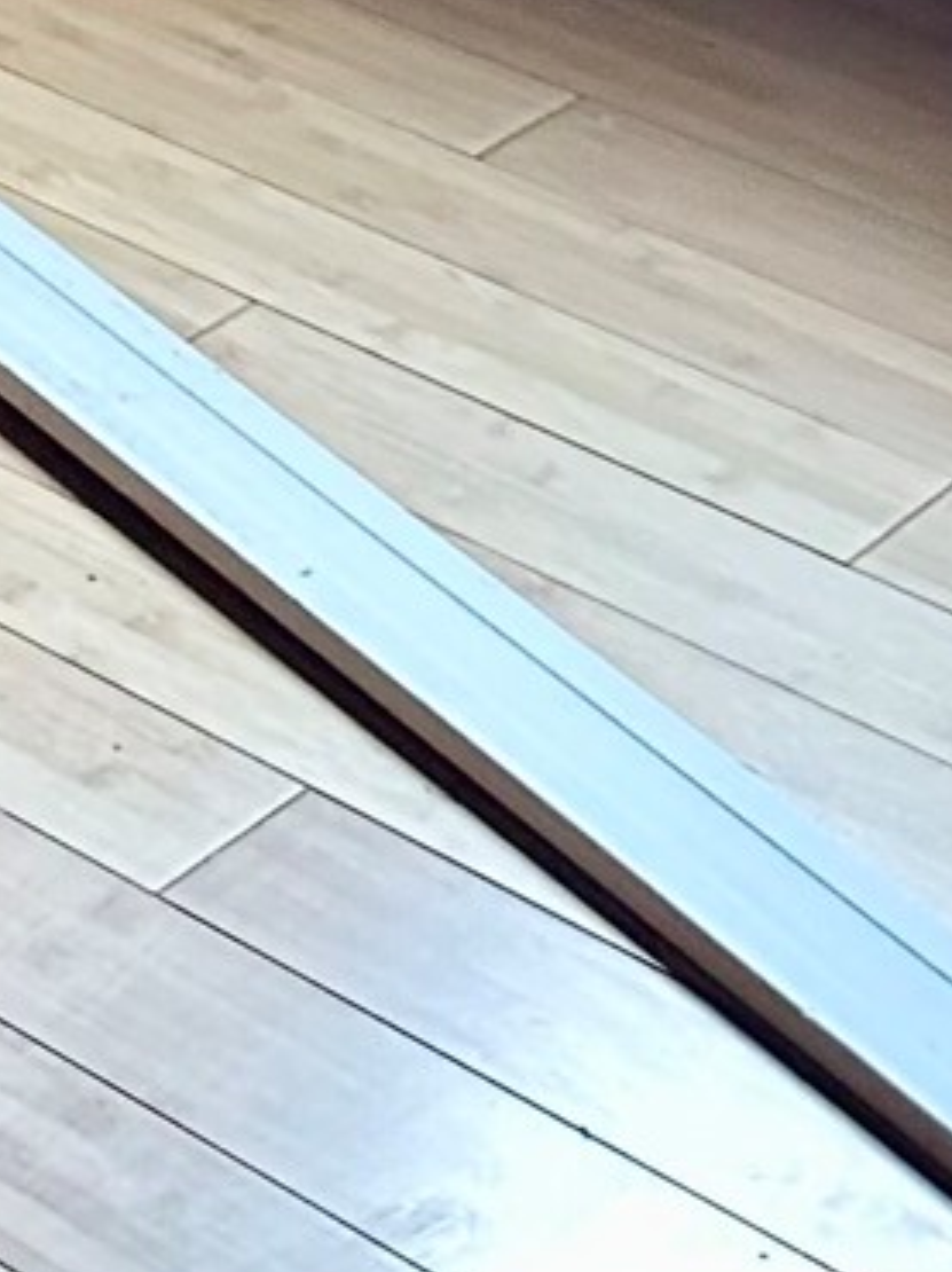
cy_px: -1317
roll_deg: -3.7
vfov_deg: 12.8
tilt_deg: -10.8
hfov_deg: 10.1
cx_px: -1072
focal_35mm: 133
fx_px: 4883
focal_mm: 6.86
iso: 500
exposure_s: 1/60
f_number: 1.78
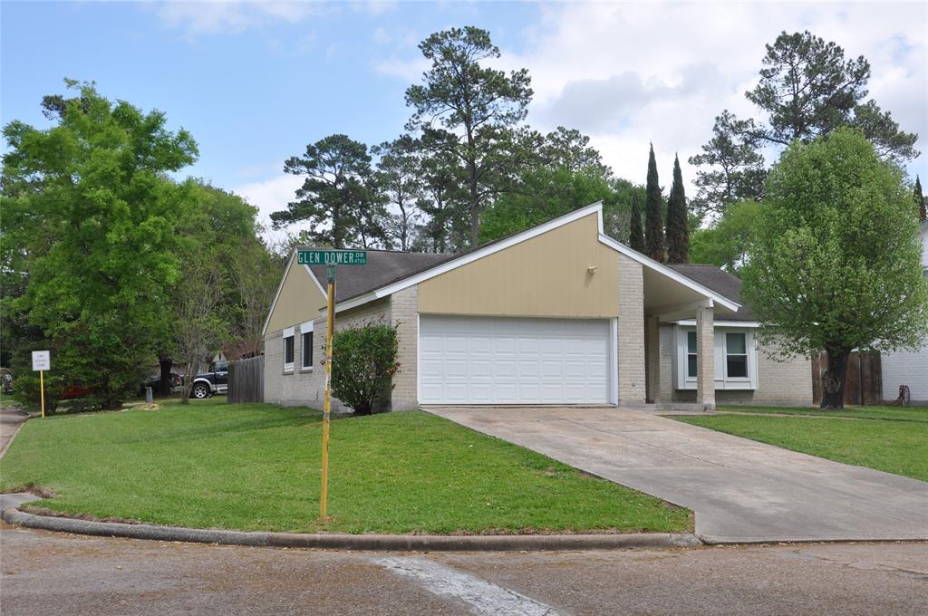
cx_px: 464
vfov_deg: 31.8
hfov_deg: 46.5
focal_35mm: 42
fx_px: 1081
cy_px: 308
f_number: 9
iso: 200
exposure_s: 1/320
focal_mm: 28
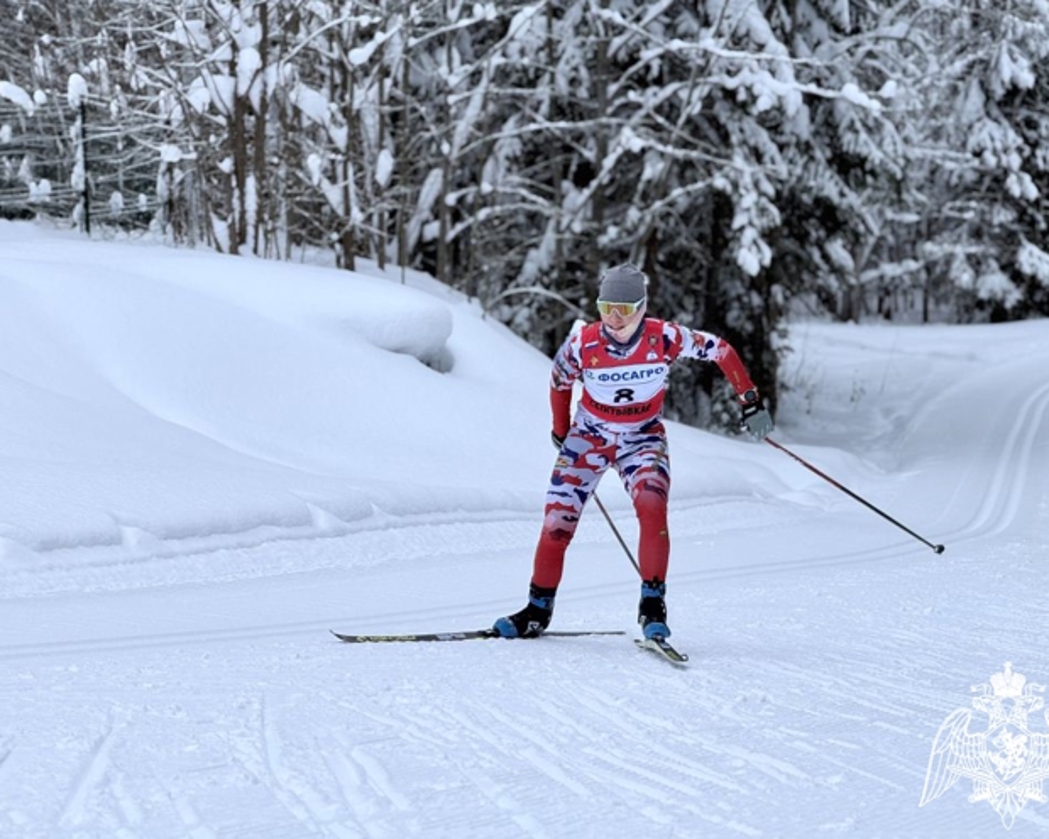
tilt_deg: -7.2
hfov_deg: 15.3
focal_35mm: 126
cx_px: 547
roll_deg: +0.0
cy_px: 421
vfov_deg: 12.2
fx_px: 3912
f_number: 2.8
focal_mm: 15.66
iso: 64
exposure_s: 1/297
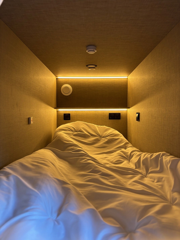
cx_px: 90
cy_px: 120
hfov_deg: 53.1
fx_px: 180
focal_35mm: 26
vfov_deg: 67.3
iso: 100
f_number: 1.6
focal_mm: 5.96
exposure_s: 1/50
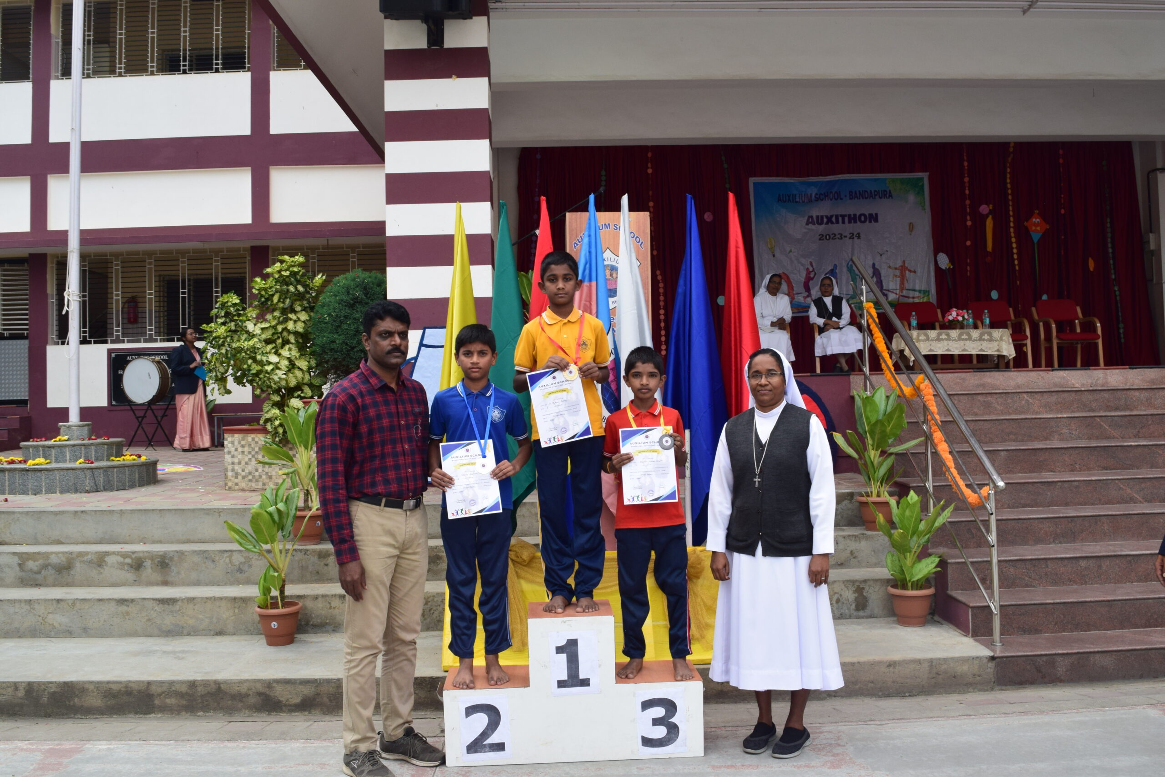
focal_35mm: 30
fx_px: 971
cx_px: 582
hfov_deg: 61.9
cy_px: 388
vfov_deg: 43.6
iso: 400
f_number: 10
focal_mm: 20
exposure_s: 1/200
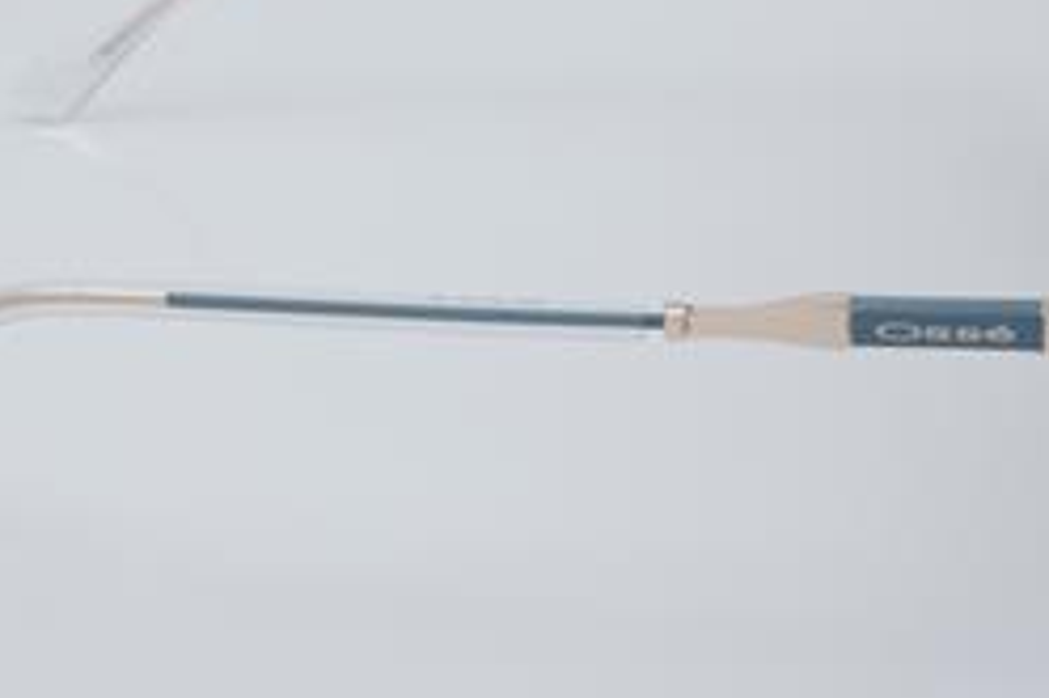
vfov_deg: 12.5
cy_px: 178
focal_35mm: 109
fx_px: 3168
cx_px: 495
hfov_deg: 18.8
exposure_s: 1/4
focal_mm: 45
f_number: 32
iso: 100
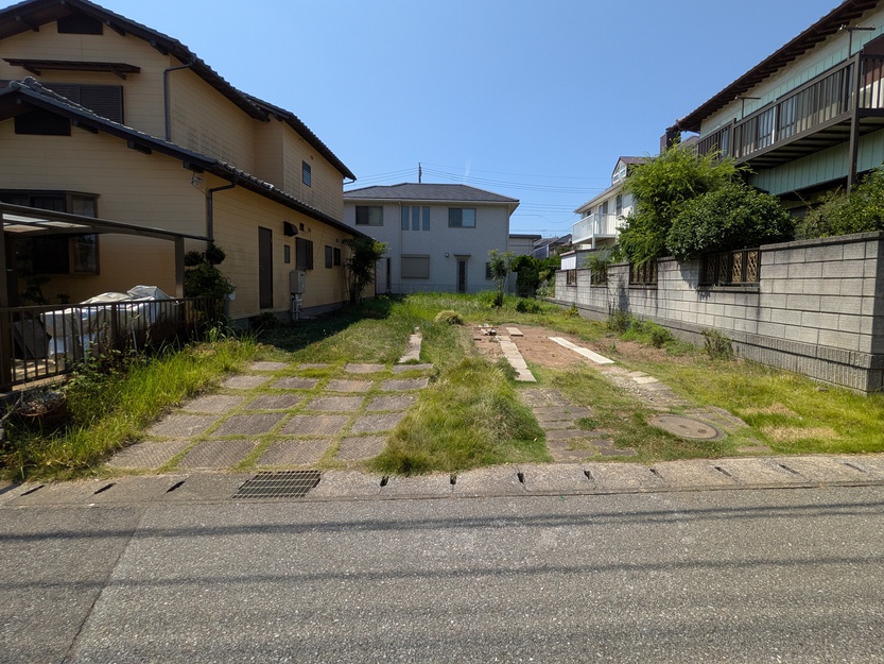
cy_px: 306
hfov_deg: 94.4
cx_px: 467
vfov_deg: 78.0
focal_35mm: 16
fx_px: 409
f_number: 2.2
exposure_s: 1/1815
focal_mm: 1.83
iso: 52
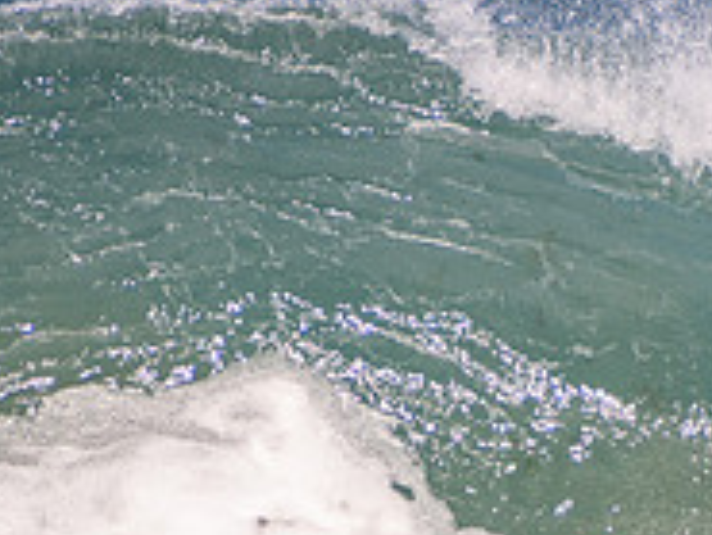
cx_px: 666
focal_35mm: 1810
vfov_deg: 0.8
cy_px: 660
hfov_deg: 1.1
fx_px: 37253
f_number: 5.6
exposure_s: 1/1250
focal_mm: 400
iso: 180
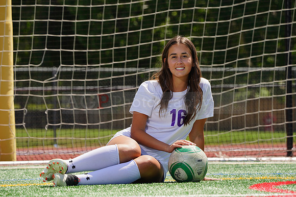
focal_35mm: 339
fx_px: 2786
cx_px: 148
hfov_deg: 6.1
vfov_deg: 4.1
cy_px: 98
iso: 200
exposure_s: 1/250
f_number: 13
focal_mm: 339
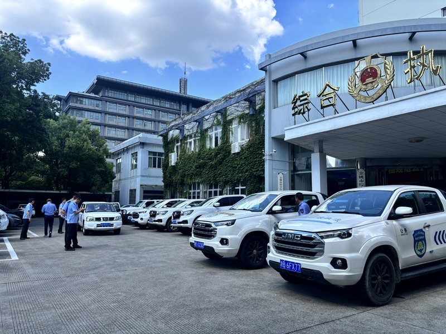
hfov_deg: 67.3
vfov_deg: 53.1
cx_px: 223
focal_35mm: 26
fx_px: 335
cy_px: 167
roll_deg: -0.5
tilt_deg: +6.2
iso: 50
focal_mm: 5.96
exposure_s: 1/1522
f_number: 1.6
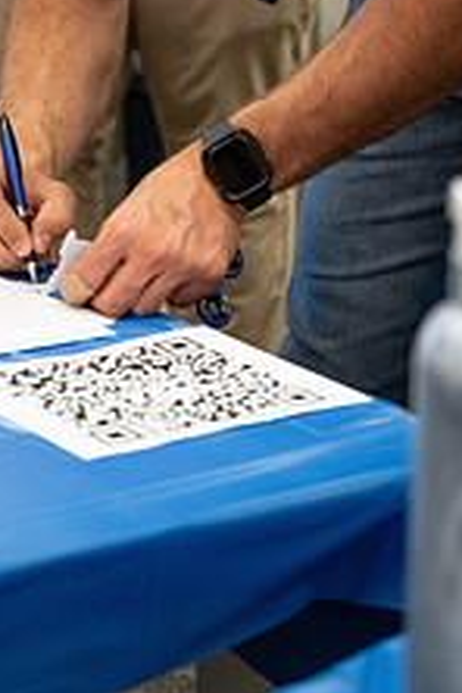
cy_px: 53
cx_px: 59
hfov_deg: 9.6
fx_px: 2733
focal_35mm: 142
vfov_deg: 14.3
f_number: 4
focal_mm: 70
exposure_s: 1/200
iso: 2000
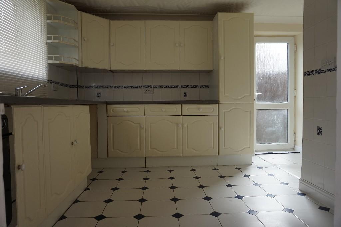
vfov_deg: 53.1
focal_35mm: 24
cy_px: 114
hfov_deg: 73.8
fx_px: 227
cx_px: 170
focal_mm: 16
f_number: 4
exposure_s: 1/160
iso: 125
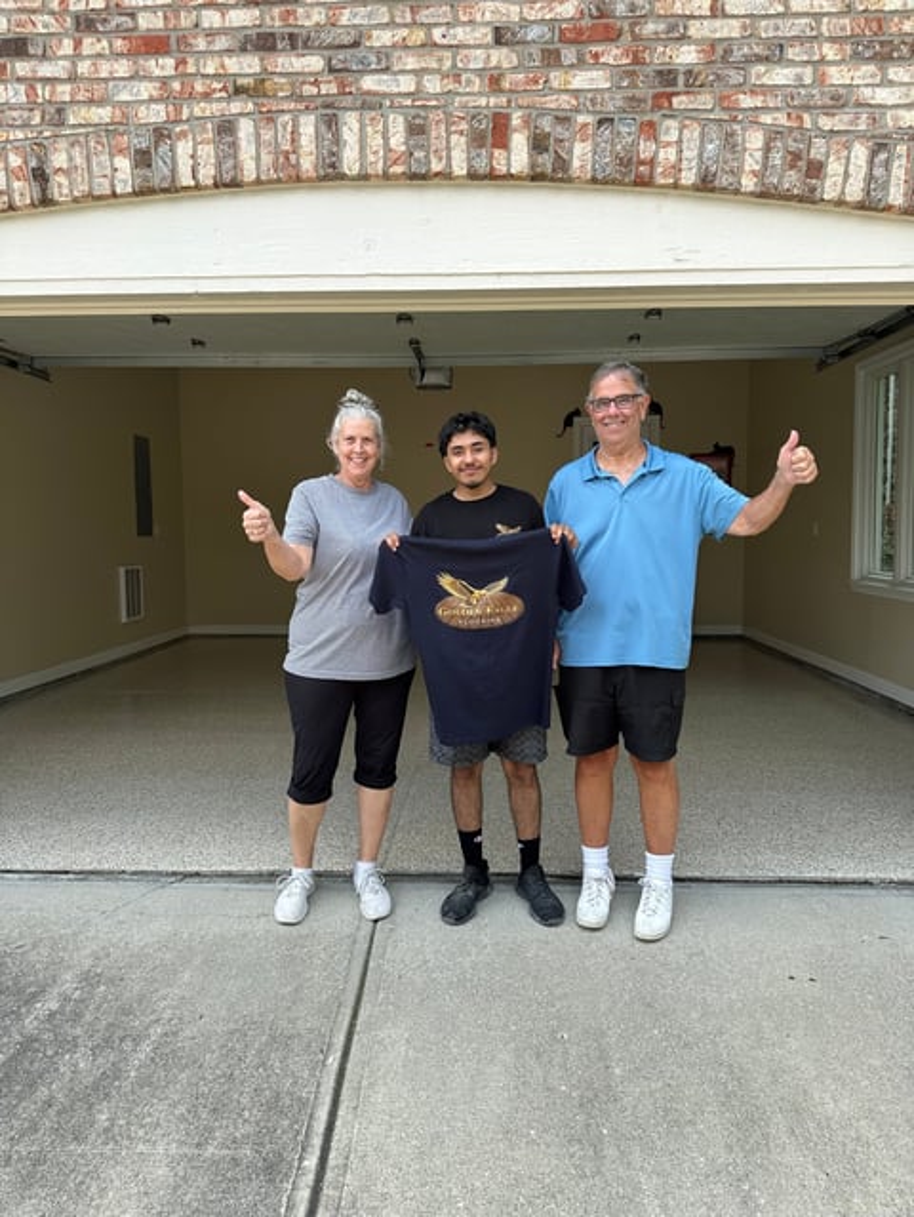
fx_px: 844
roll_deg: -0.3
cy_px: 608
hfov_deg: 56.9
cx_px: 457
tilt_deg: -4.8
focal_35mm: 24
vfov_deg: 71.6
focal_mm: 6.86
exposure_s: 1/1009
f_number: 1.78
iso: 80
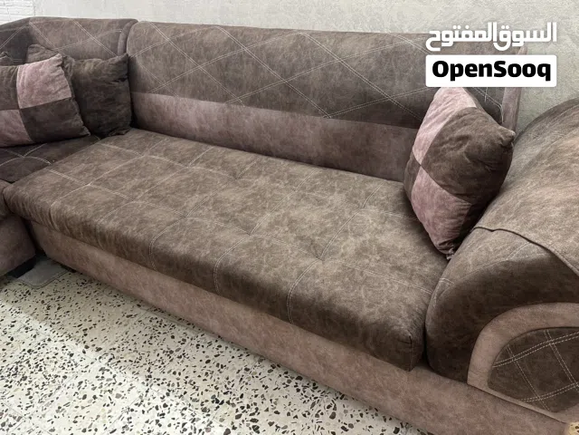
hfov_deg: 71.6
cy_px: 218
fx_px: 401
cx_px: 290
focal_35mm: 24
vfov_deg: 56.8
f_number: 1.78
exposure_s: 1/50
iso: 250
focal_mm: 6.86
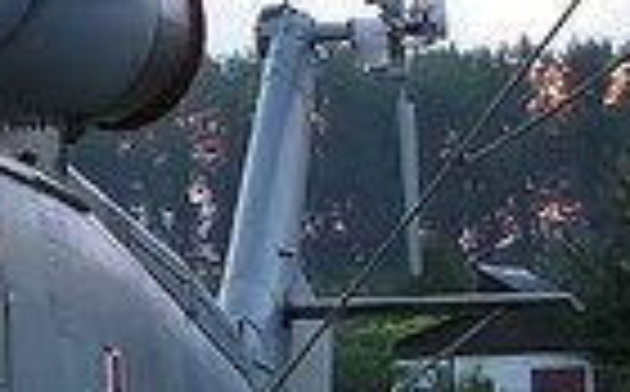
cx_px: -302
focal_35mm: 216
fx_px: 3703
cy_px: 322
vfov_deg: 6.0
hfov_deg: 9.5
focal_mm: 9.6
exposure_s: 1/60
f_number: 3.3
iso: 160
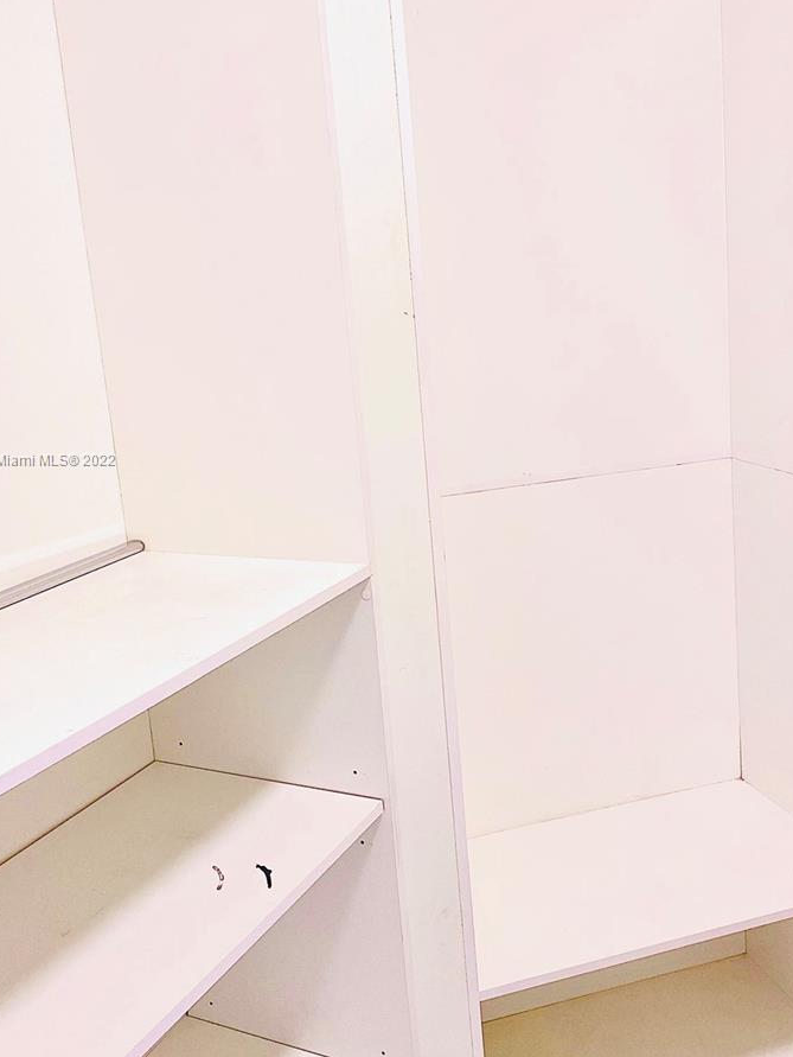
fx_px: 1068
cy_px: 460
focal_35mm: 35
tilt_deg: -9.8
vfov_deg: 52.5
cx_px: 430
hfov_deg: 40.7
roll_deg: +5.2
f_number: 1.8
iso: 125
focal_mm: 4.25
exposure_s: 1/120
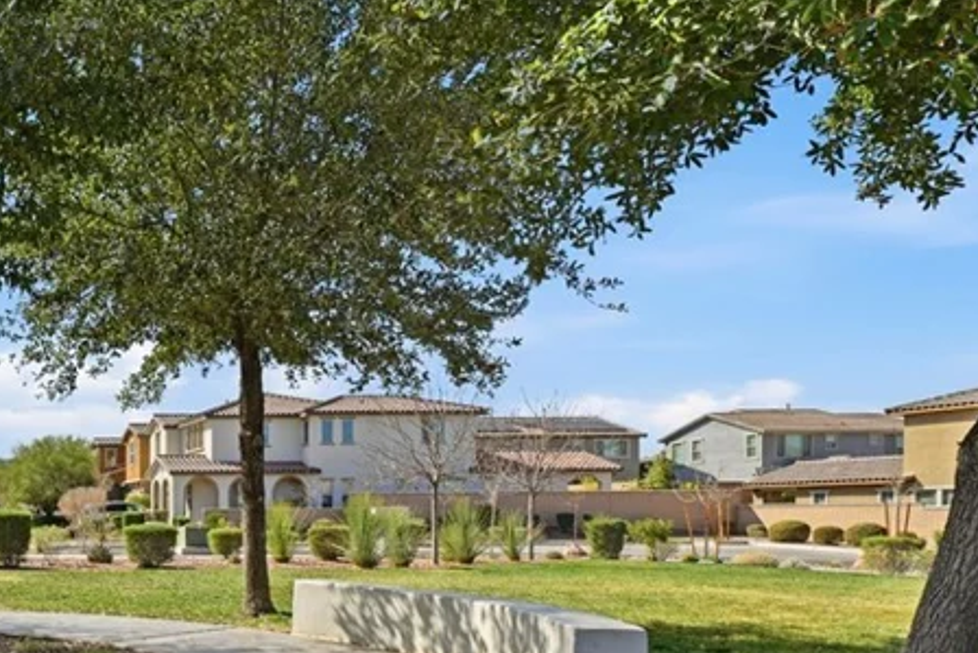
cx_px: -103
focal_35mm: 32
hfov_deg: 44.4
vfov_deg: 41.1
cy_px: 357
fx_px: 870
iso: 125
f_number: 10
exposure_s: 1/1000
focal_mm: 14
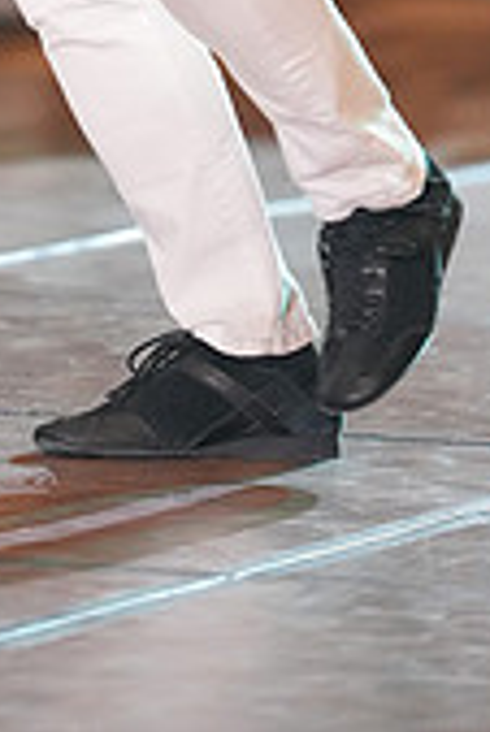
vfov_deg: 4.0
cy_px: -520
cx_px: -167
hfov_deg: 2.7
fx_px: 10472
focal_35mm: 514
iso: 5000
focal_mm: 150
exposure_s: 1/400
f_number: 2
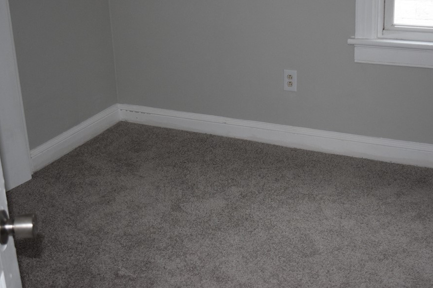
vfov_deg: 25.2
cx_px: 232
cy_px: 121
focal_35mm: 54
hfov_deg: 37.1
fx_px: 645
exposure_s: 1/60
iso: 1400
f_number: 4.2
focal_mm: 29
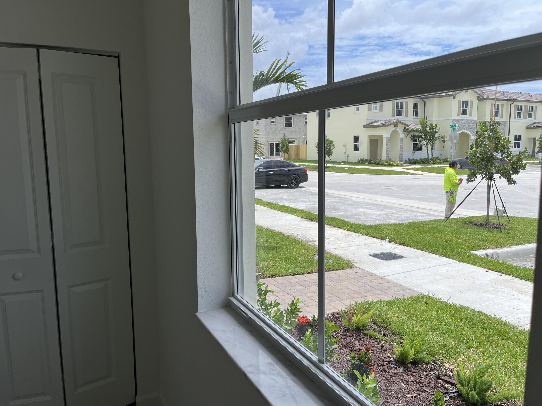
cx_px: 271
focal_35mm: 26
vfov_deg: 53.1
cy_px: 203
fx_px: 407
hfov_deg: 67.3
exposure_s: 1/1695
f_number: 1.6
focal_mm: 5.1
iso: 50
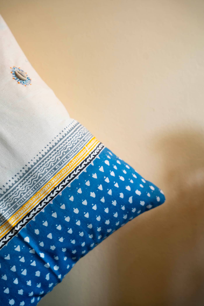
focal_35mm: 70
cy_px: 153
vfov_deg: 28.8
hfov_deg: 19.5
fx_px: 595
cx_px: 102
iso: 500
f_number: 4
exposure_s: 1/50
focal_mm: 70
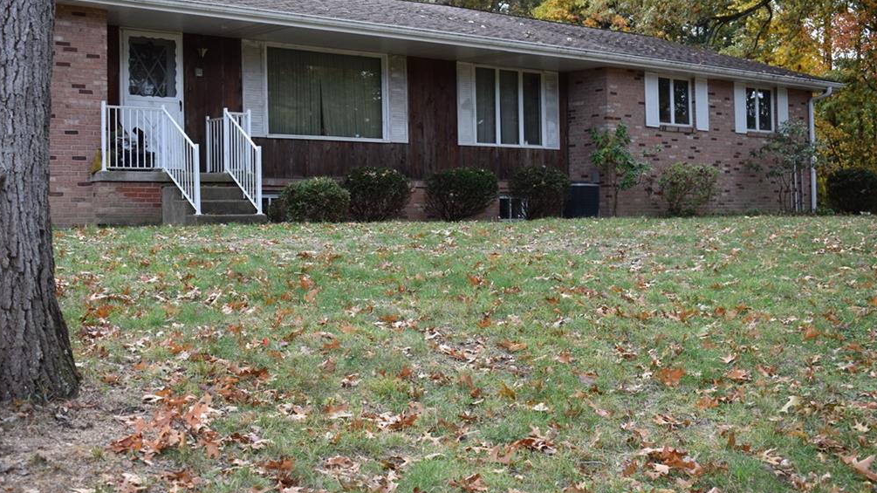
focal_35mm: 48
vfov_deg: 24.9
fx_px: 1116
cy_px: 213
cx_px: 435
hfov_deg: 42.9
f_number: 5.6
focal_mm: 30
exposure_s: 1/125
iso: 400
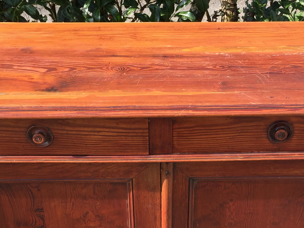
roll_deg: -2.3
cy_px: 172
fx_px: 518
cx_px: 172
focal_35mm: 59
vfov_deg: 24.5
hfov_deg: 32.7
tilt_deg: -35.8
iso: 32
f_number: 2.2
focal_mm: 4.15
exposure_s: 1/460
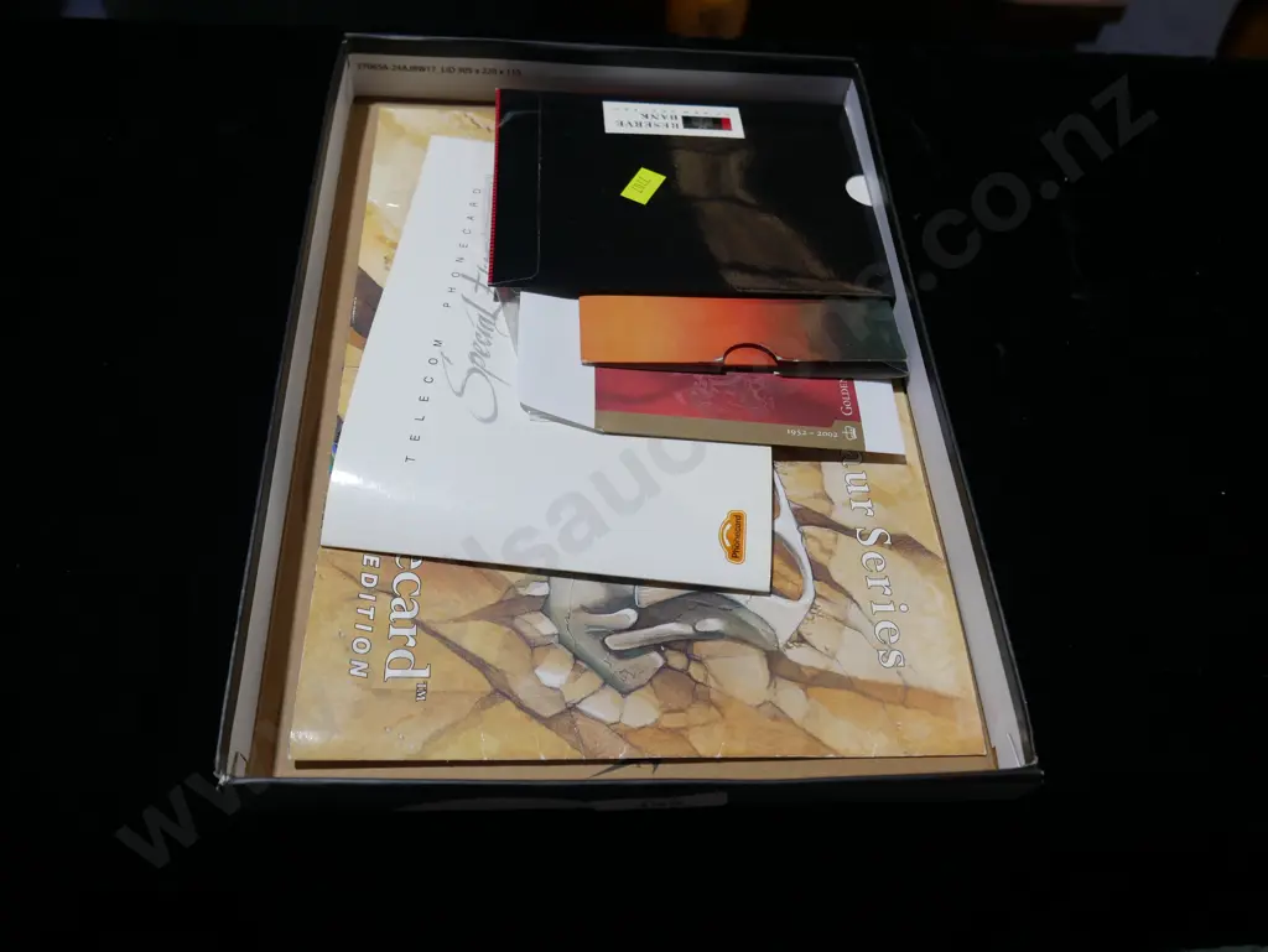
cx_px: 634
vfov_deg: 49.8
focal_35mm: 28
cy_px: 476
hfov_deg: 63.4
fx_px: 1026
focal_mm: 14
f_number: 4.5
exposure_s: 1/100
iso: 200
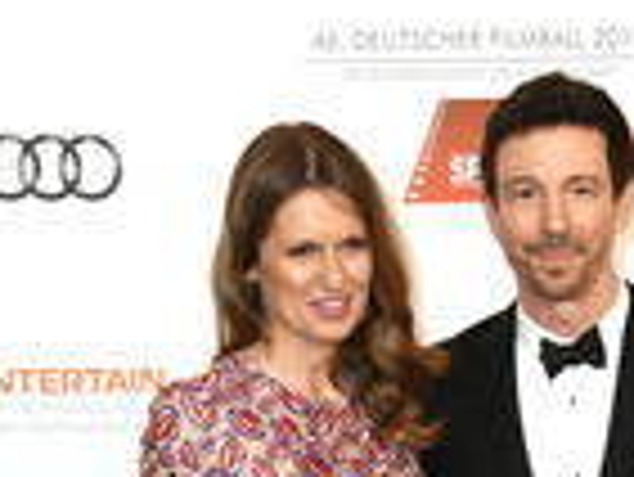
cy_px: 882
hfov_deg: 11.7
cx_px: 472
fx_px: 3098
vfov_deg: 8.4
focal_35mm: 169
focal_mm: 62
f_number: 6.3
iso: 250
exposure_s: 1/125
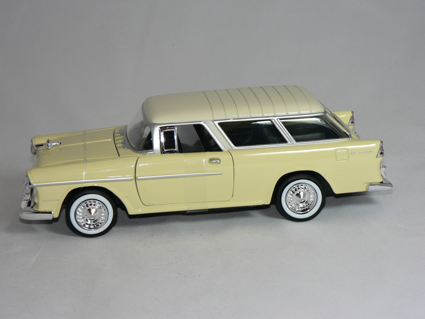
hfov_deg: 22.0
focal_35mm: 89
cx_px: 212
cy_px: 160
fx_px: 1093
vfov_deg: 16.6
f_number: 3.2
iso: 80
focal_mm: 14.9
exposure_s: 1/60
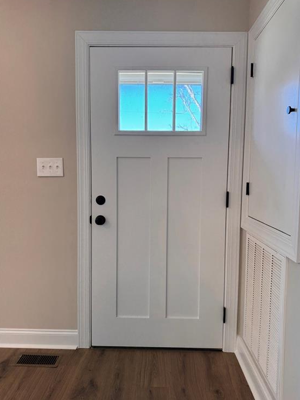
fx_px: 289
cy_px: 201
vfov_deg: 69.4
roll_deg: -0.7
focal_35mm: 25
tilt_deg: -4.8
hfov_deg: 54.9
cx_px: 154
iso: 100
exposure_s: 1/134
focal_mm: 6.76
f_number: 1.78
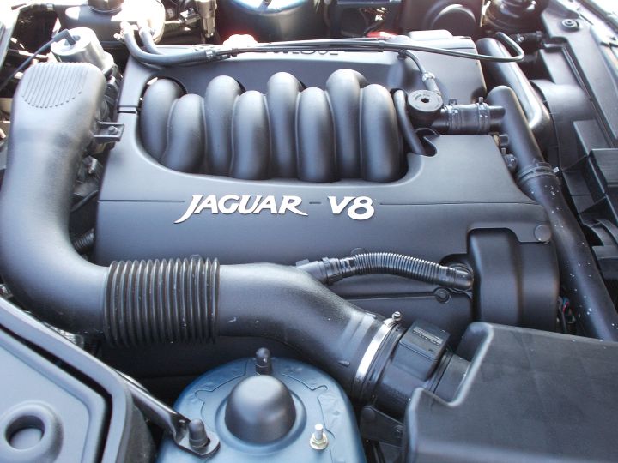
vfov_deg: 36.8
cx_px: 309
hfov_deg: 47.9
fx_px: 696
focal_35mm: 39
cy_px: 232
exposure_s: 1/30
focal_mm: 6.9
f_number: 3.9
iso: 140
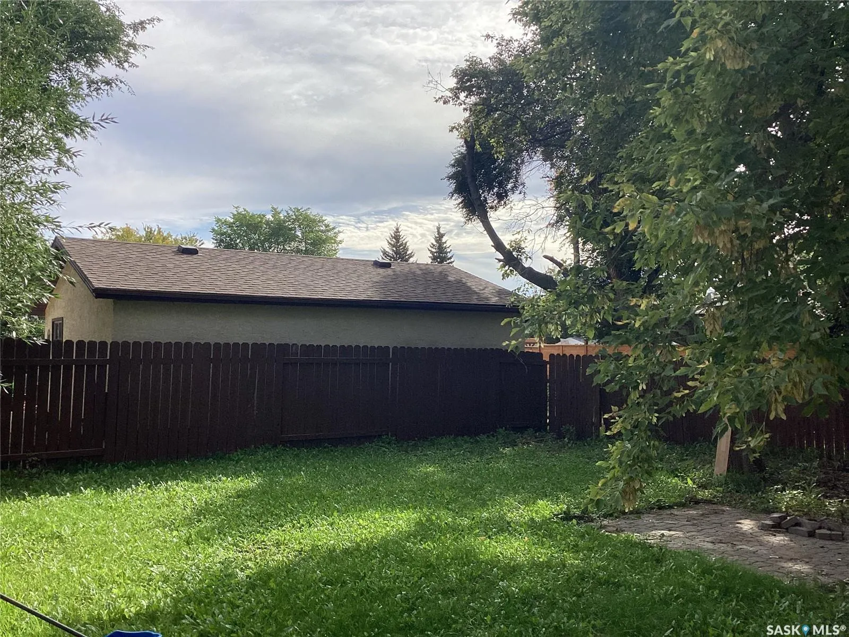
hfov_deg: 58.4
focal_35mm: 31
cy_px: 318
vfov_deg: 45.4
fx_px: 760
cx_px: 424
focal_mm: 3.3
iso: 25
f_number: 2.4
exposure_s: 1/1314
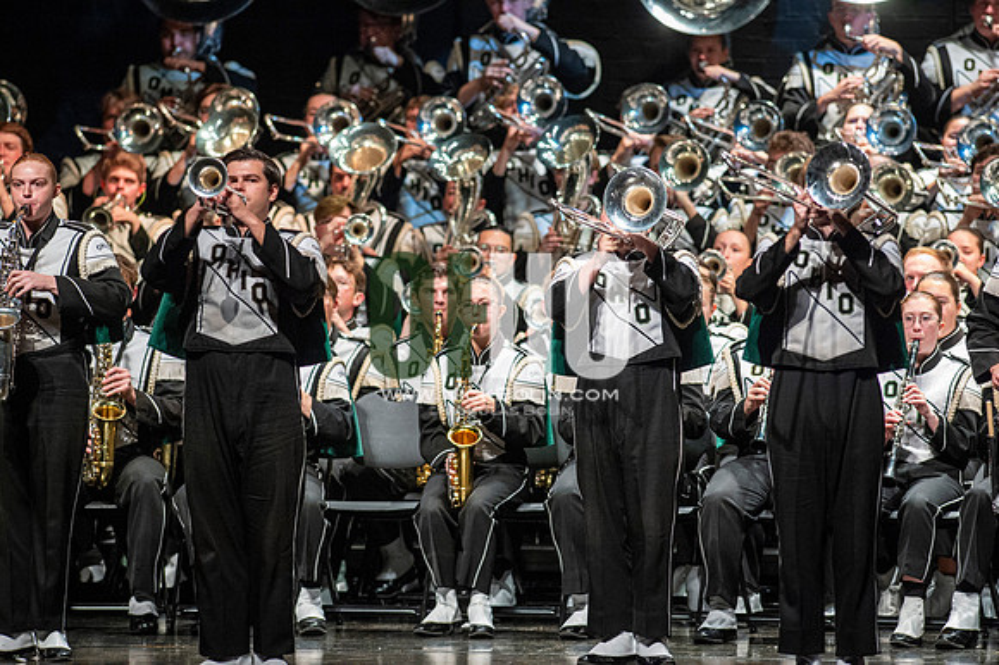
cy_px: 332
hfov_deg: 6.9
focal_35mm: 300
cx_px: 500
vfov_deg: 4.6
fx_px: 8320
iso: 5000
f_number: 5.6
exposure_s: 1/400
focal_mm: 300
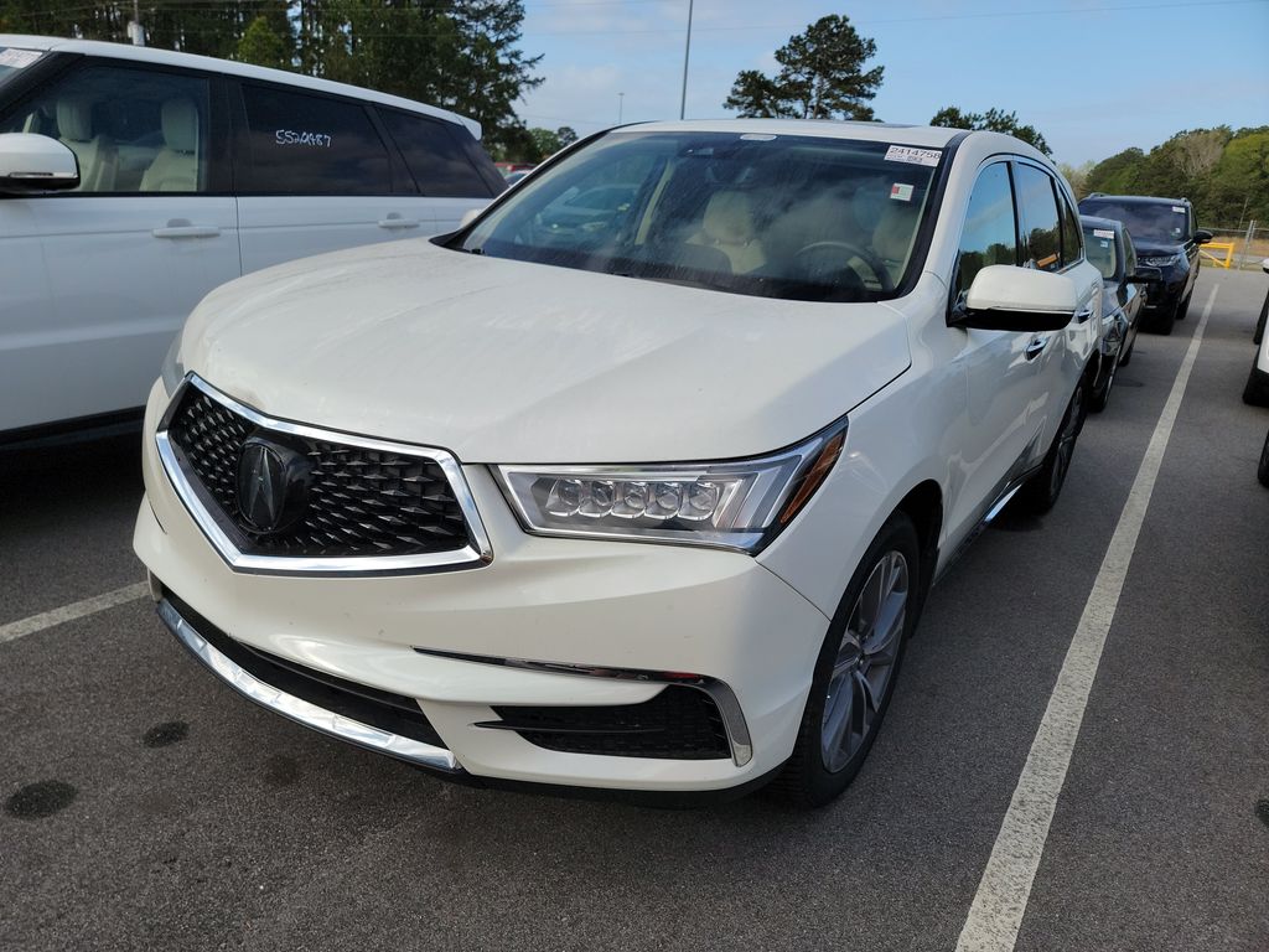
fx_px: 880
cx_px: 634
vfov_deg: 56.8
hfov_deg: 71.6
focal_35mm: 24
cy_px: 476
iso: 50
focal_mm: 6.7
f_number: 1.8
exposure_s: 1/722
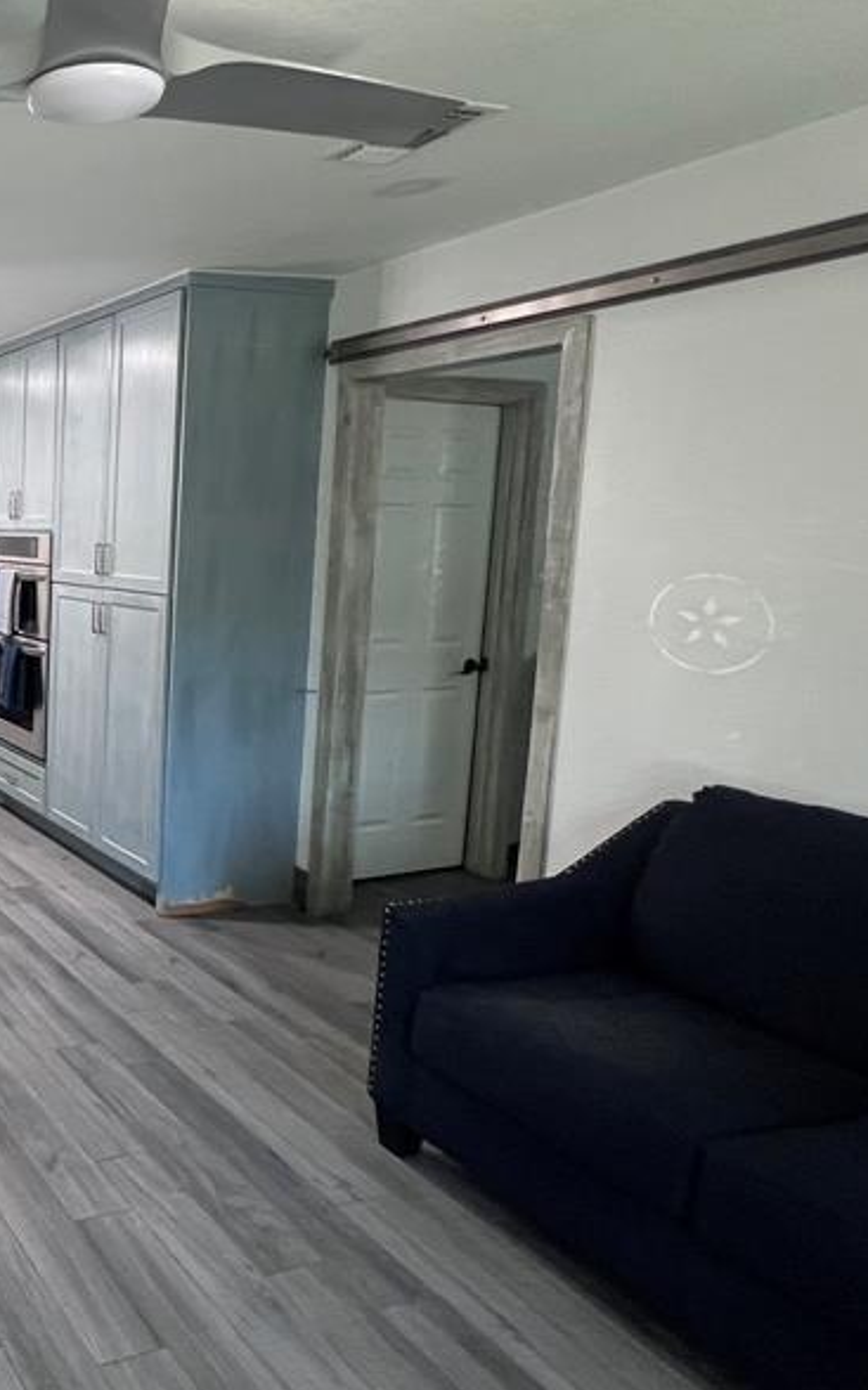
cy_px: 634
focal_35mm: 24
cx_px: -163
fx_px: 909
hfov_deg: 38.4
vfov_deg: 74.7
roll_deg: -0.4
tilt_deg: -4.8
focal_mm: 1.57
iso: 250
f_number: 1.8
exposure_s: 1/60
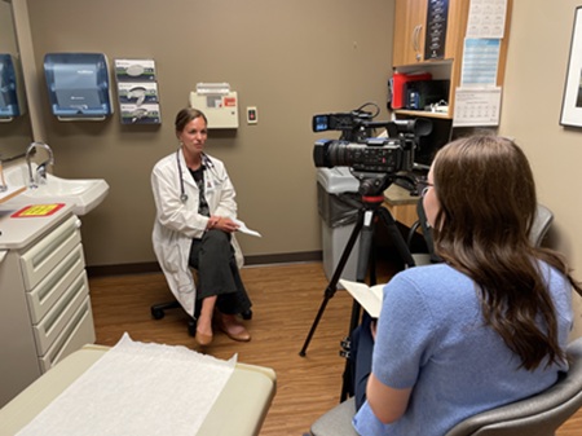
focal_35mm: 26
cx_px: 291
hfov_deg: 67.3
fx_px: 437
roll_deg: +0.5
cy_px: 218
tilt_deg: -16.1
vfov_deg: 53.0
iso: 64
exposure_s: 1/60
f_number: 1.6
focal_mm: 4.2
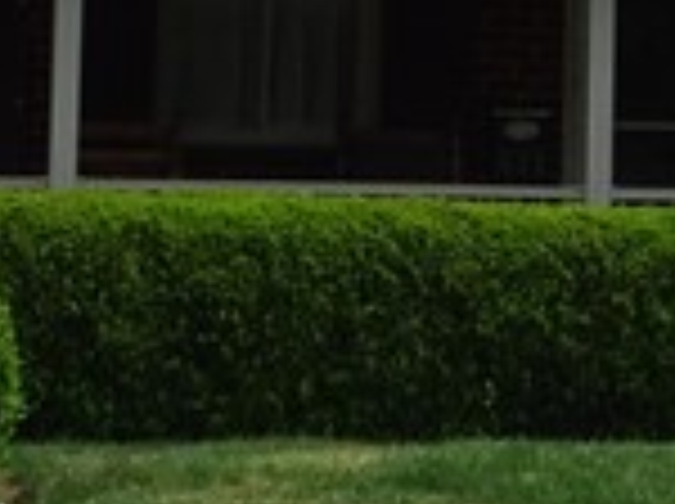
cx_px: 842
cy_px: -441
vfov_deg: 6.1
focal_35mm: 239
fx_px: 4653
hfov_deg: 8.2
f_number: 4
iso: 80
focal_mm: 5.98
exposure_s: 1/400
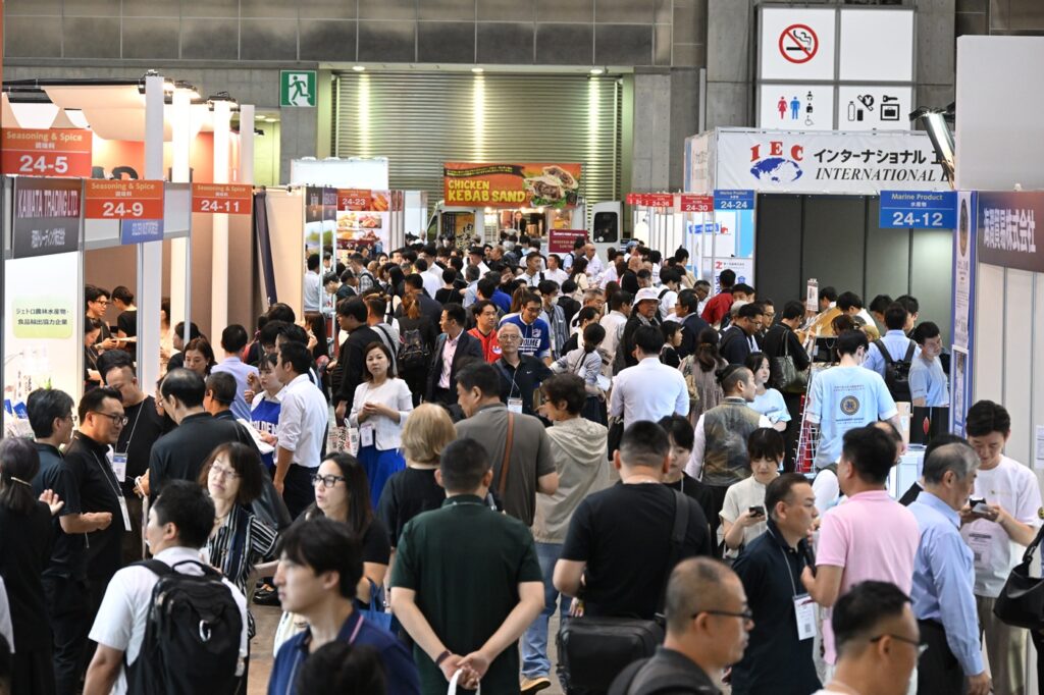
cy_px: 348
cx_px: 522
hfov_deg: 18.6
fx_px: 3189
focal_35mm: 110
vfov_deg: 12.4
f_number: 6.3
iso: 5600
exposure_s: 1/125
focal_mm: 110
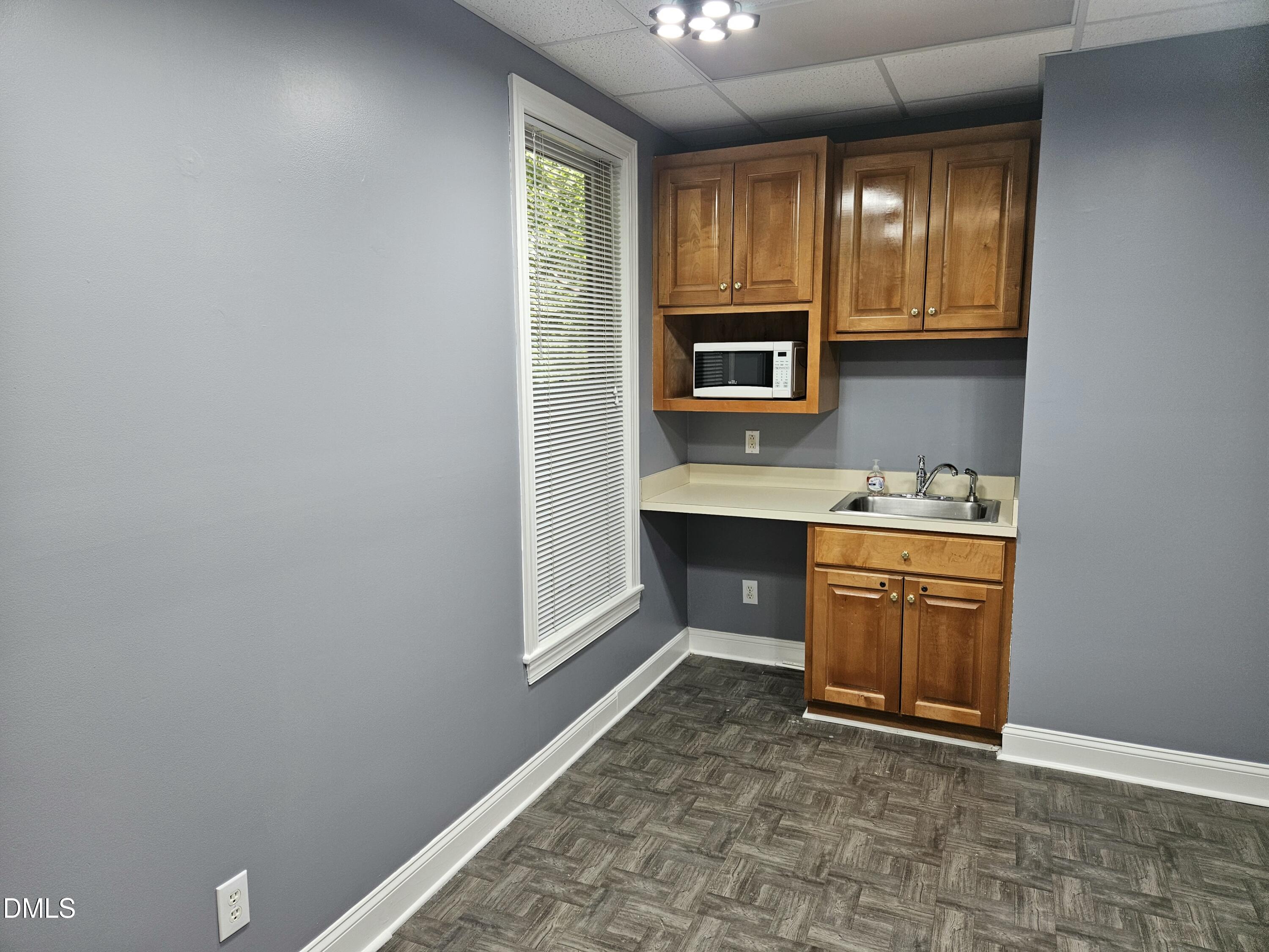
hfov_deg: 73.9
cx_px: 634
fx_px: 843
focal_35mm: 23
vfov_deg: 58.9
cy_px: 476
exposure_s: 1/180
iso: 80
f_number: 1.8
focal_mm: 5.4
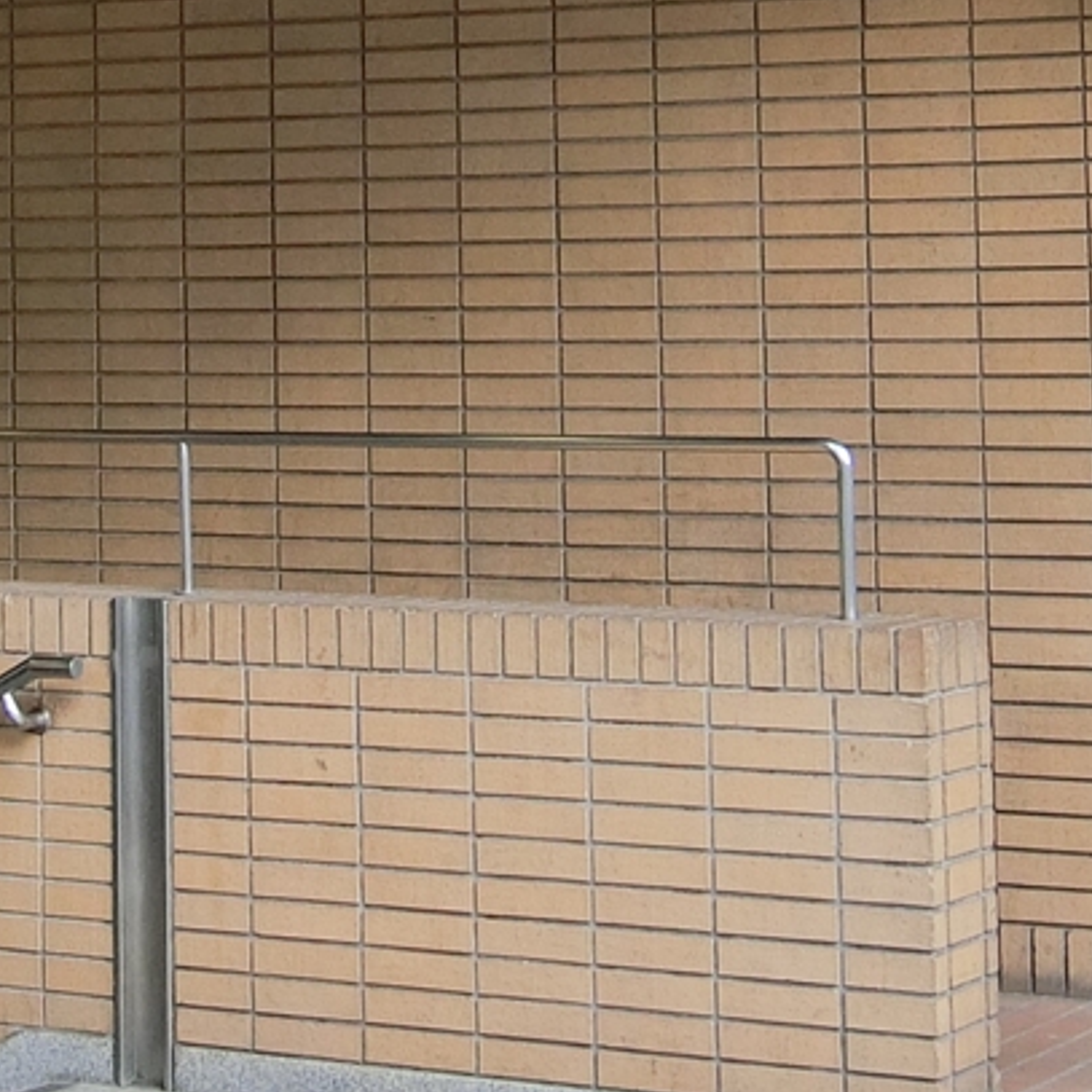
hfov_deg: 14.7
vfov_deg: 14.5
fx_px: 4211
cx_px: 250
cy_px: -86
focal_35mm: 118
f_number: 3.4
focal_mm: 7.2
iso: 160
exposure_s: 1/125
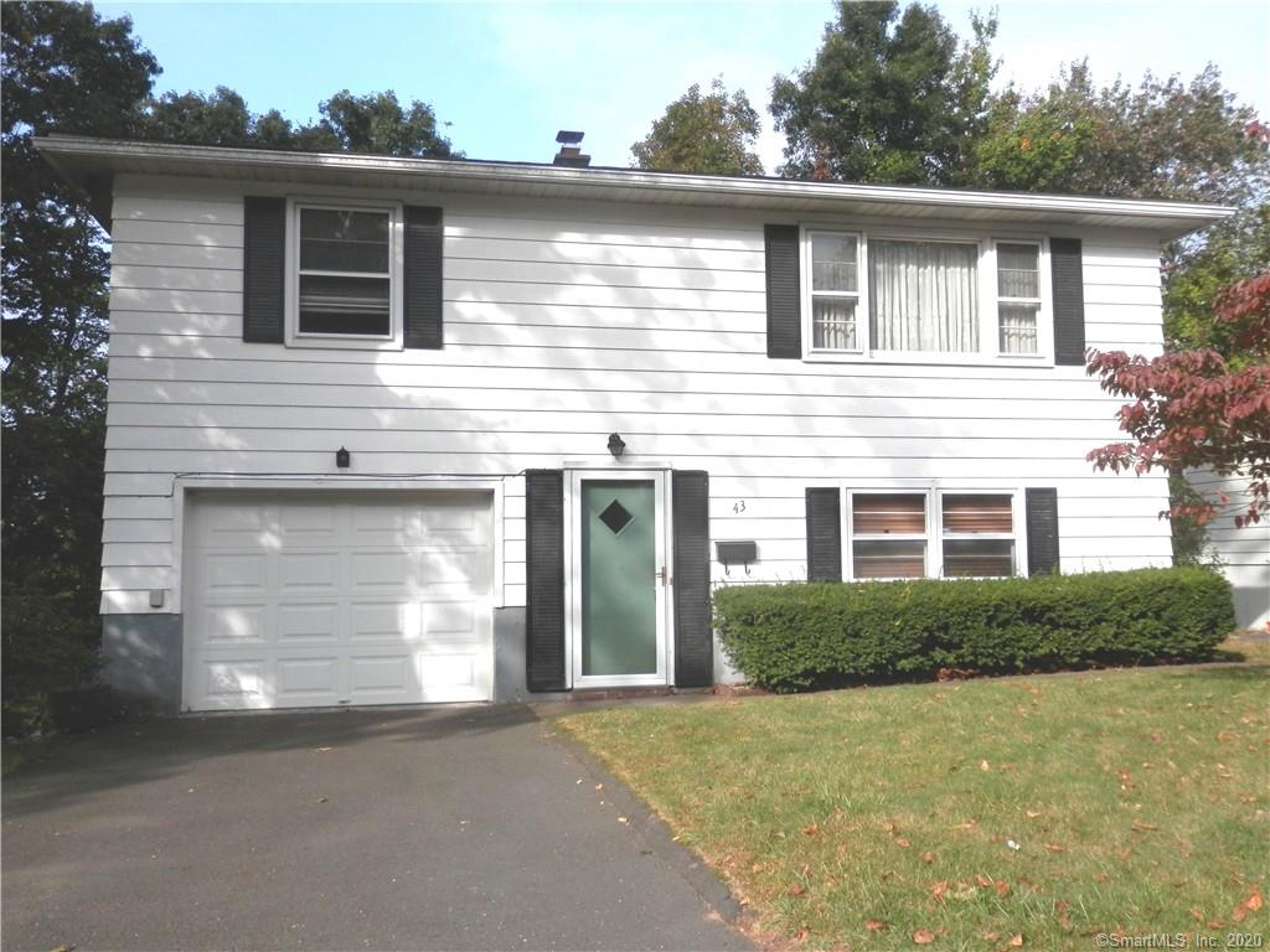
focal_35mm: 30
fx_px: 1101
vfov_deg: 46.8
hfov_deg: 60.0
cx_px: 635
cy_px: 476
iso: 80
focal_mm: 5.5
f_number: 9.4
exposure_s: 1/160
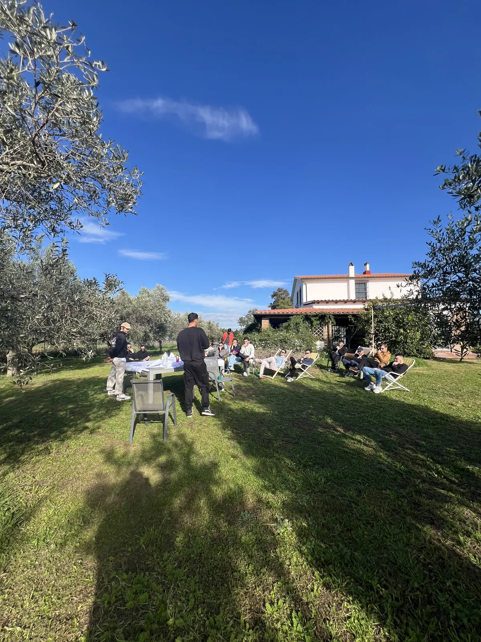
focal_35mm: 13
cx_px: 240
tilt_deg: +4.7
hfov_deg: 89.9
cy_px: 321
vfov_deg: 106.2
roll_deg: -0.3
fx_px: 241
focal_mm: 1.57
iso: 32
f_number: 1.8
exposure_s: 1/1340
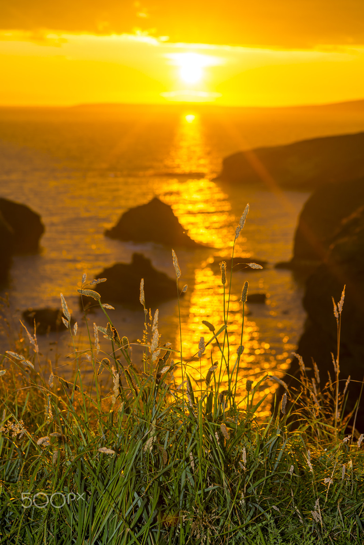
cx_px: 182
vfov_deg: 28.8
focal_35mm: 70
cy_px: 272
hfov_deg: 19.5
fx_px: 1061
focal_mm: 70
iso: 100
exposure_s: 1/100
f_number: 9
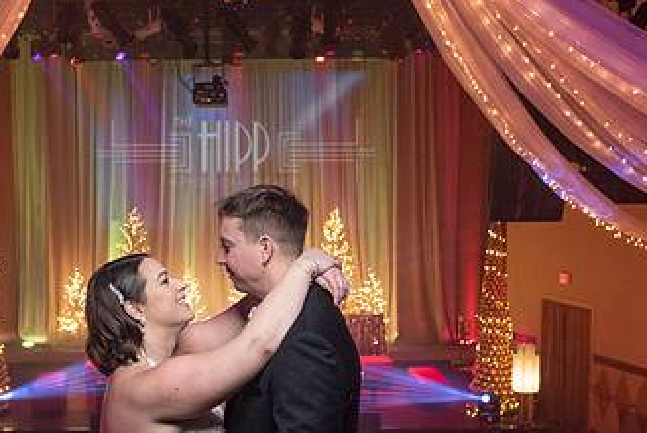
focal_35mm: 73
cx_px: 200
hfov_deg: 27.5
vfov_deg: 18.6
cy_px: 296
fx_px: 1313
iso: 4000
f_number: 5.6
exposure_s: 1/100
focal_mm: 38
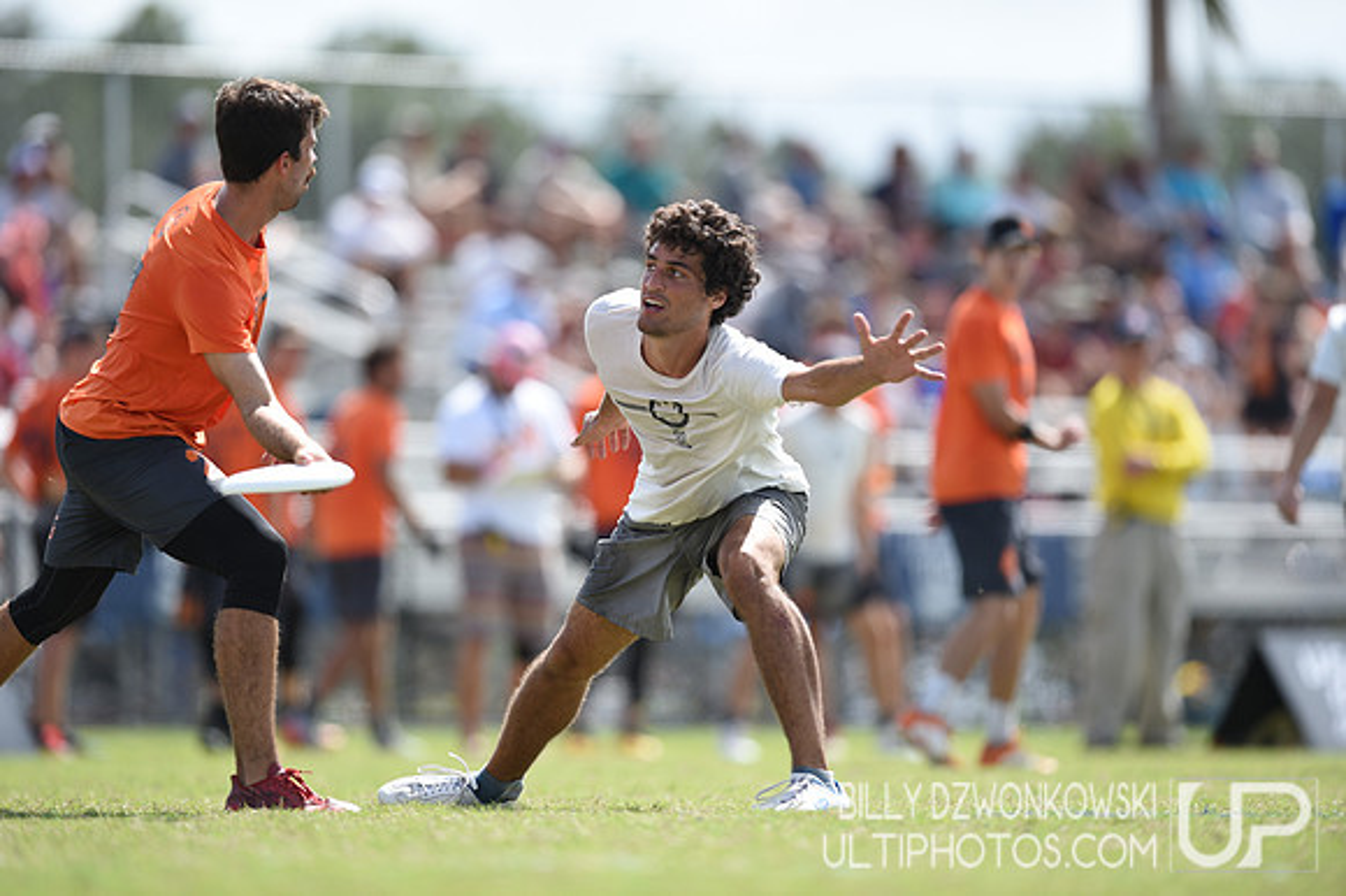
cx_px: 673
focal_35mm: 400
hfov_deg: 5.2
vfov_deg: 3.4
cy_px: 448
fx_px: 14946
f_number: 3.2
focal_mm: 400
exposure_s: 1/1000
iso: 100
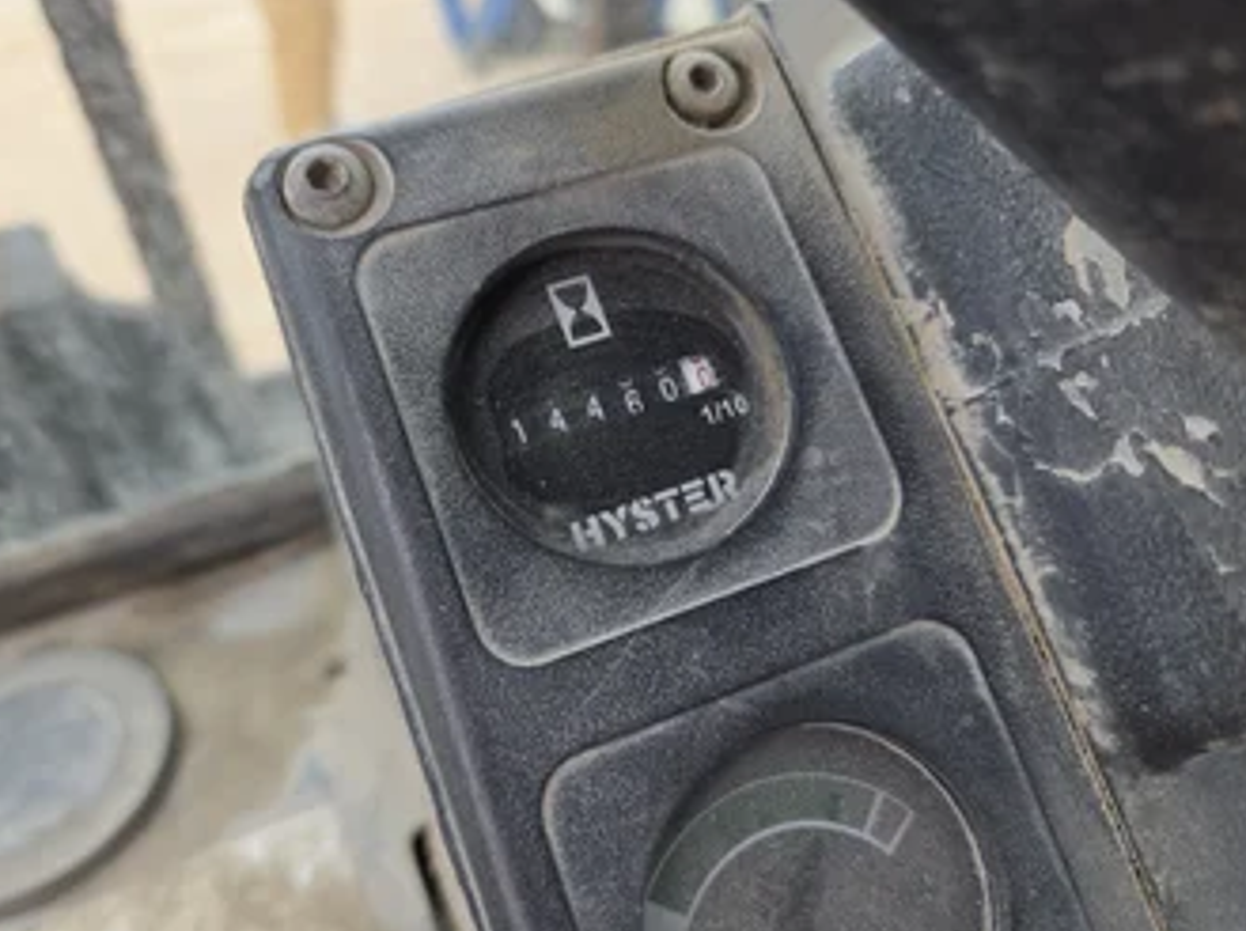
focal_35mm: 28
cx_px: 542
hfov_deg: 63.3
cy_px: 439
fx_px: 1007
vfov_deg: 49.6
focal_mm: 5.4
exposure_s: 1/249
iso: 25
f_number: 1.8
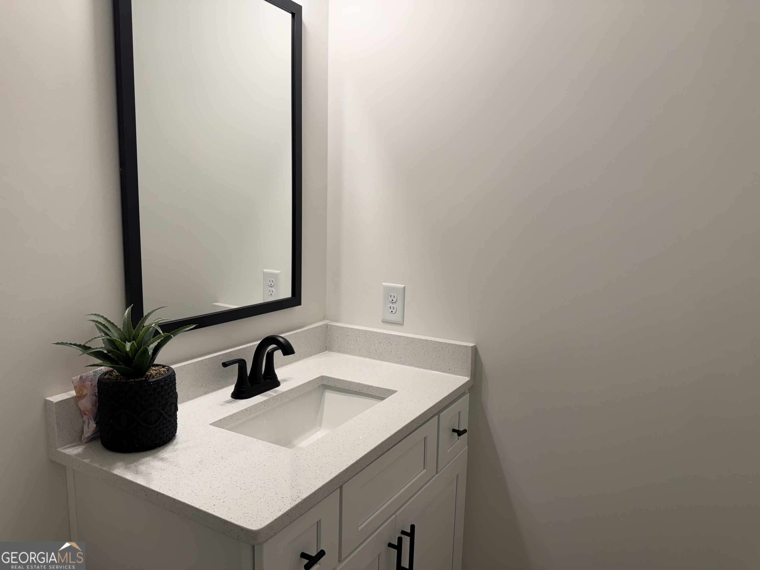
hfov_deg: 71.6
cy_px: 285
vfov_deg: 56.8
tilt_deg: -8.5
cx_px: 380
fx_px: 527
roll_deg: -1.9
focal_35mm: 24
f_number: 1.78
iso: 100
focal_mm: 6.76
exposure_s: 1/120
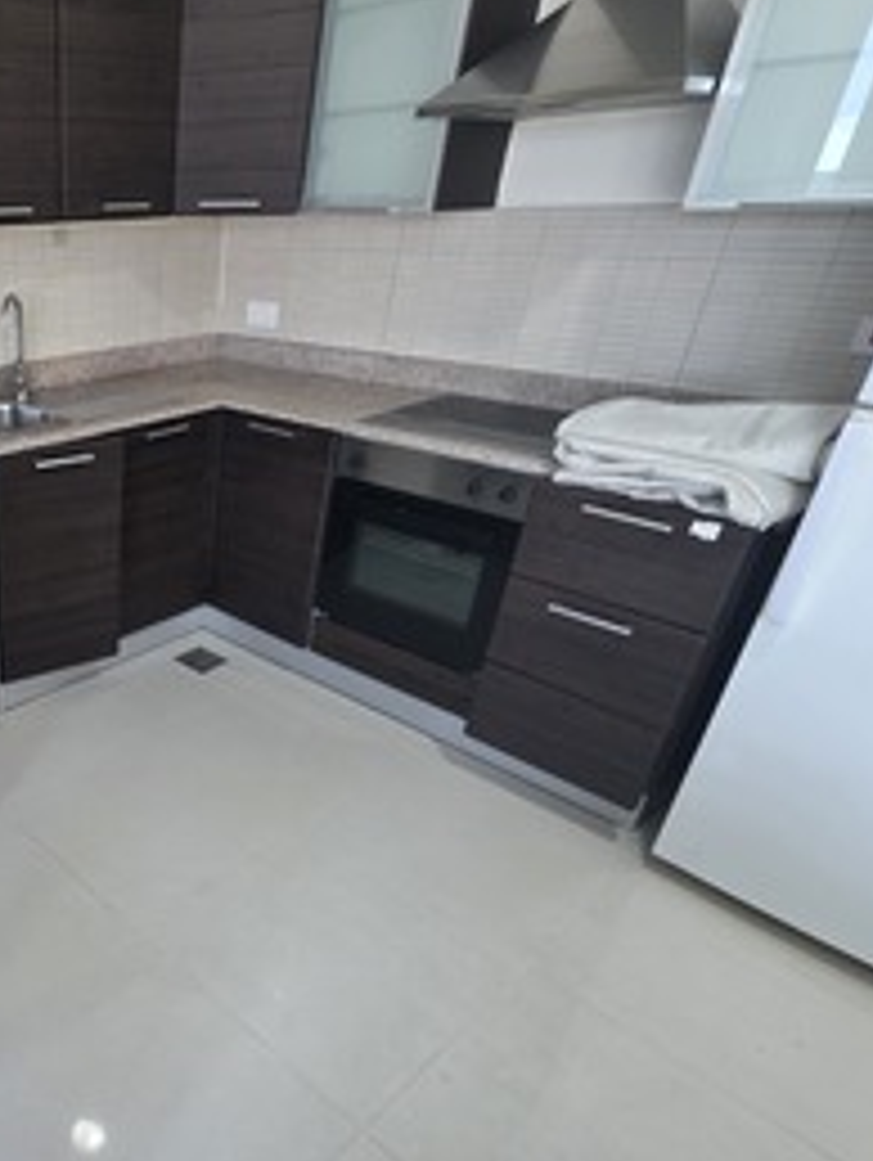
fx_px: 772
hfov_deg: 50.2
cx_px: 43
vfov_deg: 73.4
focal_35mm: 23
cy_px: 673
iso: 320
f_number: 1.9
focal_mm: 2.2
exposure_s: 1/50
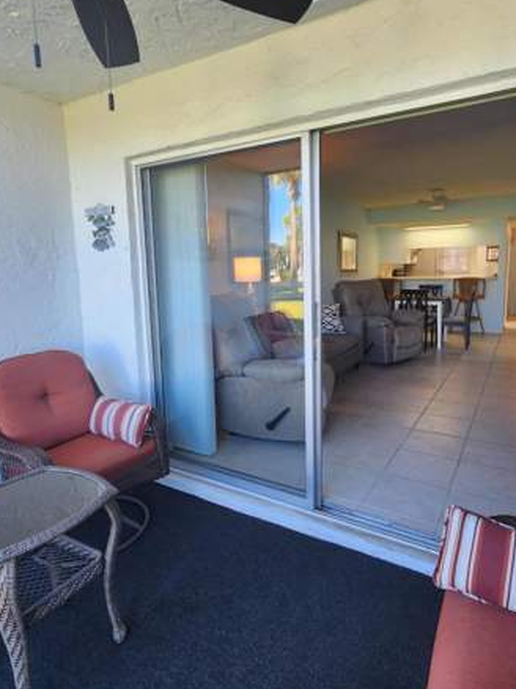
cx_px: 283
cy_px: 329
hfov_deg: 68.5
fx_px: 378
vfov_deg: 84.6
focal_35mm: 19
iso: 80
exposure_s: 1/60
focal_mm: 2.2
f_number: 2.2
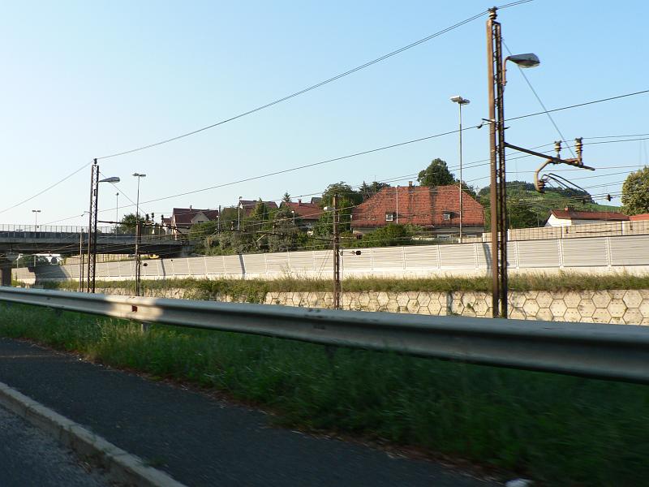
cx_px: 324
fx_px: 675
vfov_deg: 39.7
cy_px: 244
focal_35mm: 36
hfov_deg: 51.4
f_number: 4
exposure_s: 1/320
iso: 80
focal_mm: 6
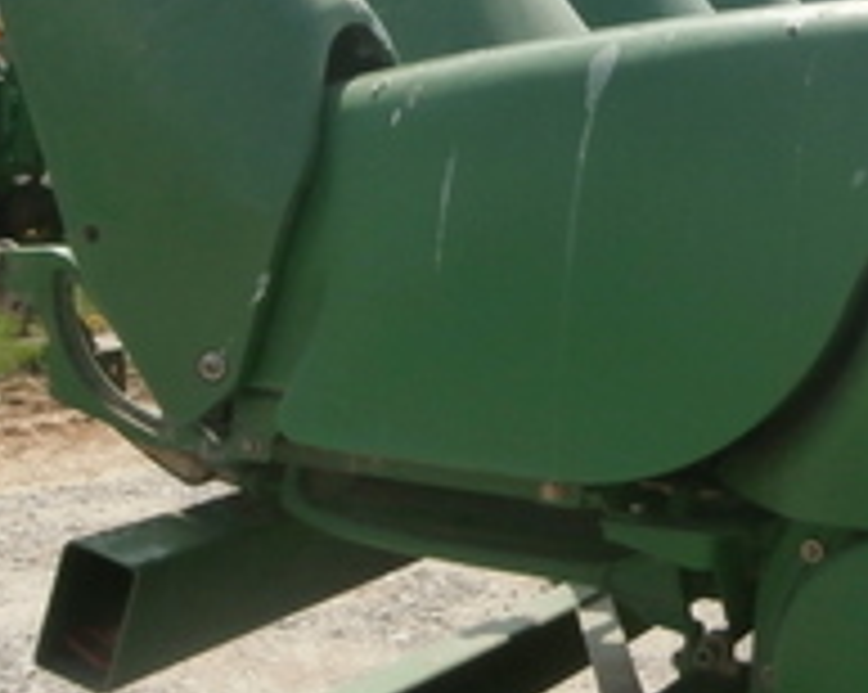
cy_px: 104
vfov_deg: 22.7
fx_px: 1694
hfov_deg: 27.1
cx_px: 872
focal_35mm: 66
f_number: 3
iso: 100
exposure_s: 1/2000
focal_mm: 4.2
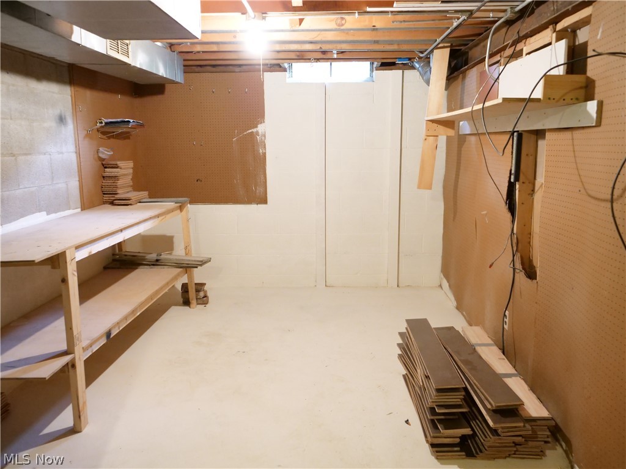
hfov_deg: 60.0
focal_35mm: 30
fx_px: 543
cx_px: 313
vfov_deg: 46.8
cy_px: 234
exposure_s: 1/30
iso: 3200
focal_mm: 15
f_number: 3
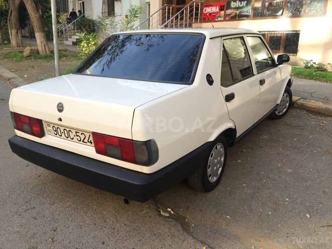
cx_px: 166
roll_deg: -2.1
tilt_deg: -16.1
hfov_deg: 61.7
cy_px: 124
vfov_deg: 48.2
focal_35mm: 29
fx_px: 278
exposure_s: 1/219
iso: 32
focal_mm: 4.15
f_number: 2.2
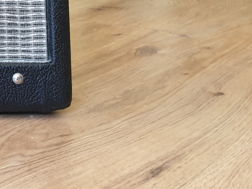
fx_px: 684
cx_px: -199
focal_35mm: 94
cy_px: -113
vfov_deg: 14.4
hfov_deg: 17.2
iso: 125
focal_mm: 4.3
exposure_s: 1/50
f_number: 2.4
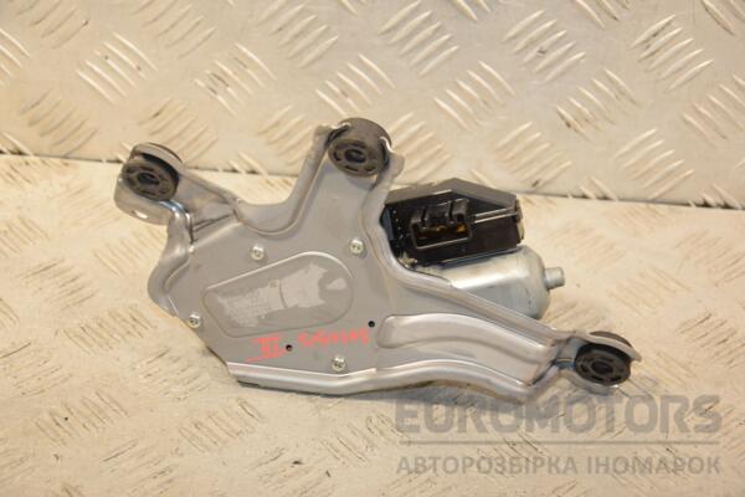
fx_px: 1924
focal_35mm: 93
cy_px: 248
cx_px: 372
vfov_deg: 14.7
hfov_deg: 21.9
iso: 800
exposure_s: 1/200
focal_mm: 62
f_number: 5.6
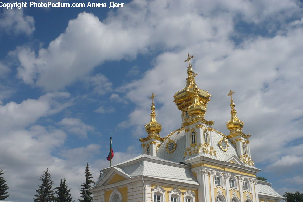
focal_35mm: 37
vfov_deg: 35.9
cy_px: 112
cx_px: 152
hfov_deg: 51.9
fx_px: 311
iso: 100
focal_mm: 5.8
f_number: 8
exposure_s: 1/320
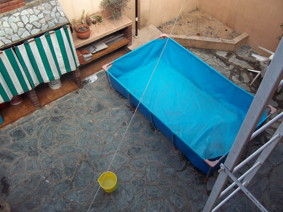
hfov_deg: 56.8
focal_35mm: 32
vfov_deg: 44.2
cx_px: 142
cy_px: 106
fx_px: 262
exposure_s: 1/500
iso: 80
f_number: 2.9
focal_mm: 5.7
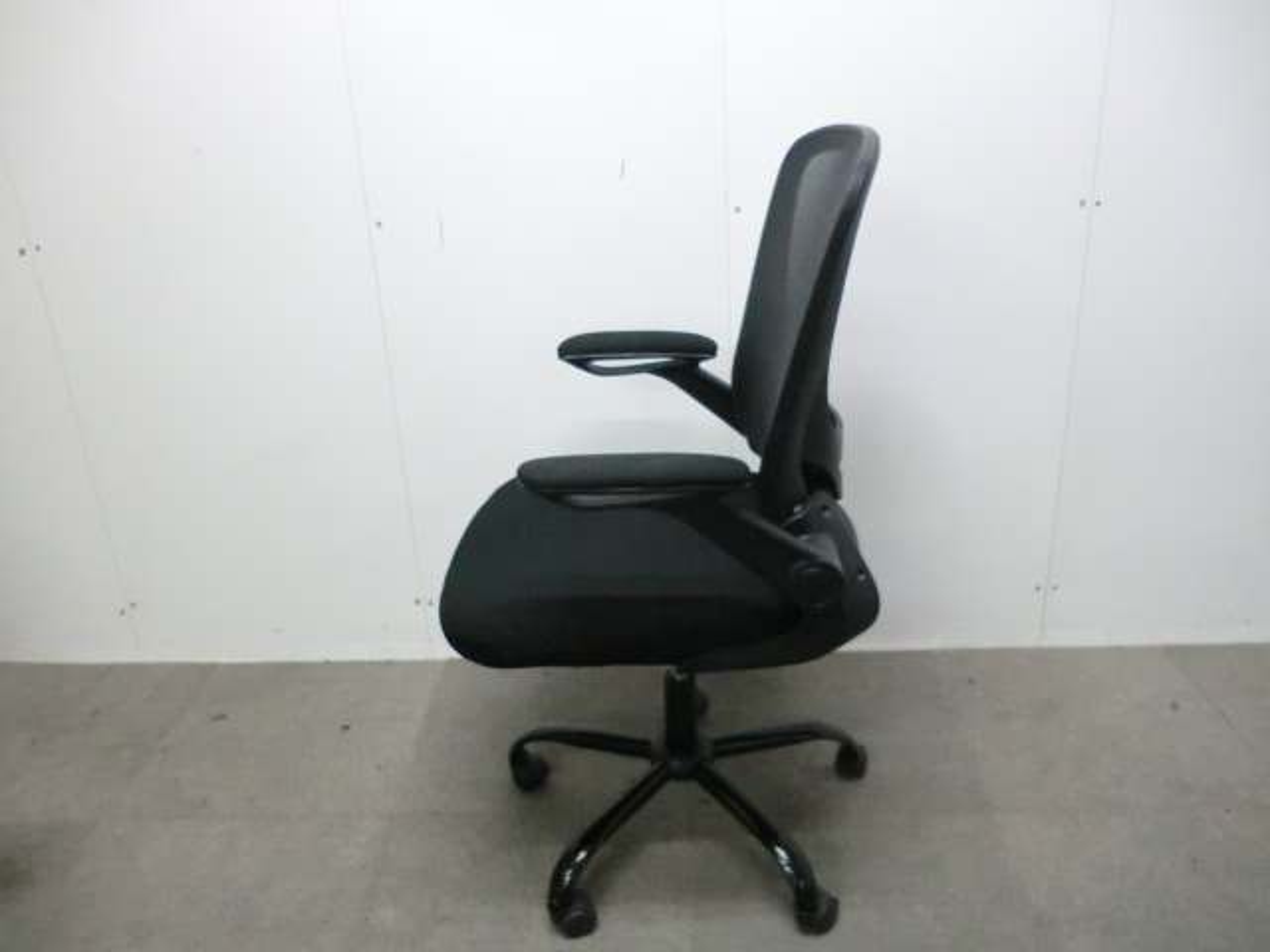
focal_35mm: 27
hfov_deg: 65.3
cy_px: 476
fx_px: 991
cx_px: 635
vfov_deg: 51.4
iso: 800
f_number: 3.2
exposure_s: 1/50
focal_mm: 4.9
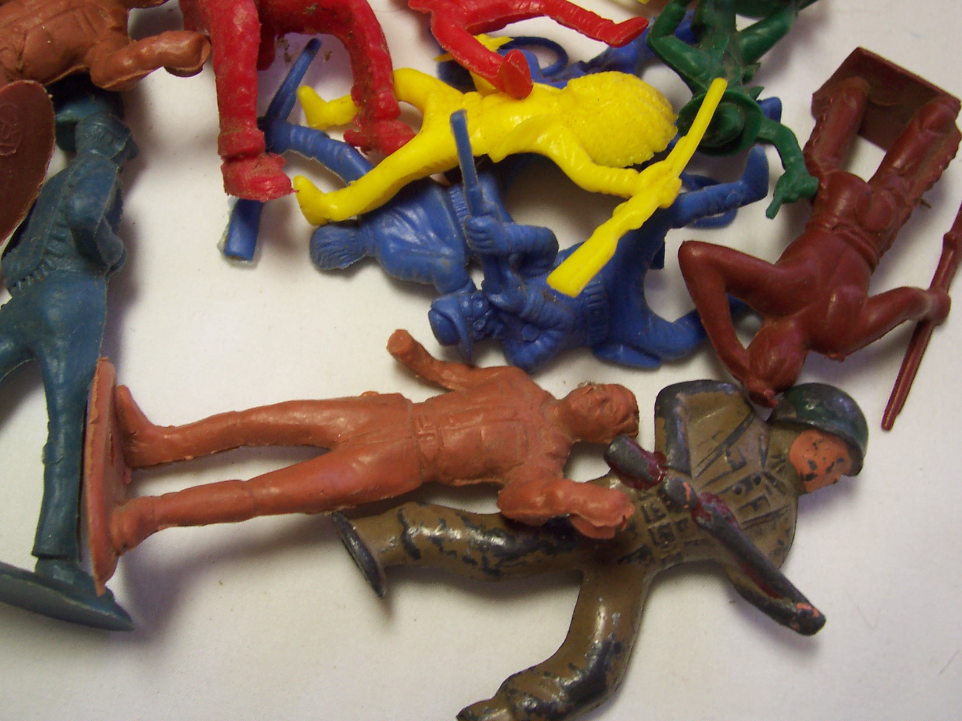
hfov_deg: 50.1
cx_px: 481
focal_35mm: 37
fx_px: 1028
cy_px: 360
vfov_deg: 38.7
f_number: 2.8
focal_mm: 5.6
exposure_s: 1/45
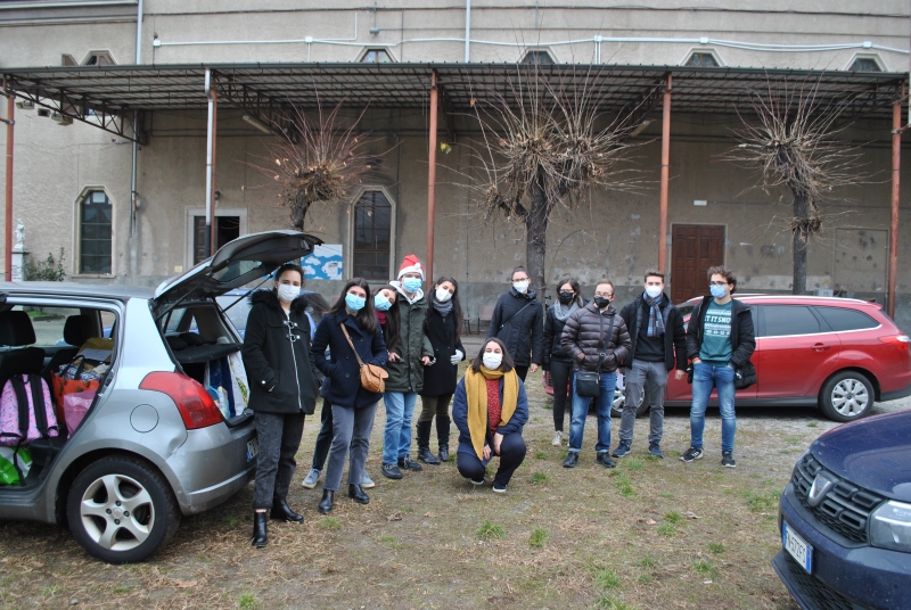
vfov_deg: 48.1
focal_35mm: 27
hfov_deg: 67.3
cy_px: 305
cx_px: 456
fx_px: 684
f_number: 4.5
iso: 200
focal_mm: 18
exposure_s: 1/80
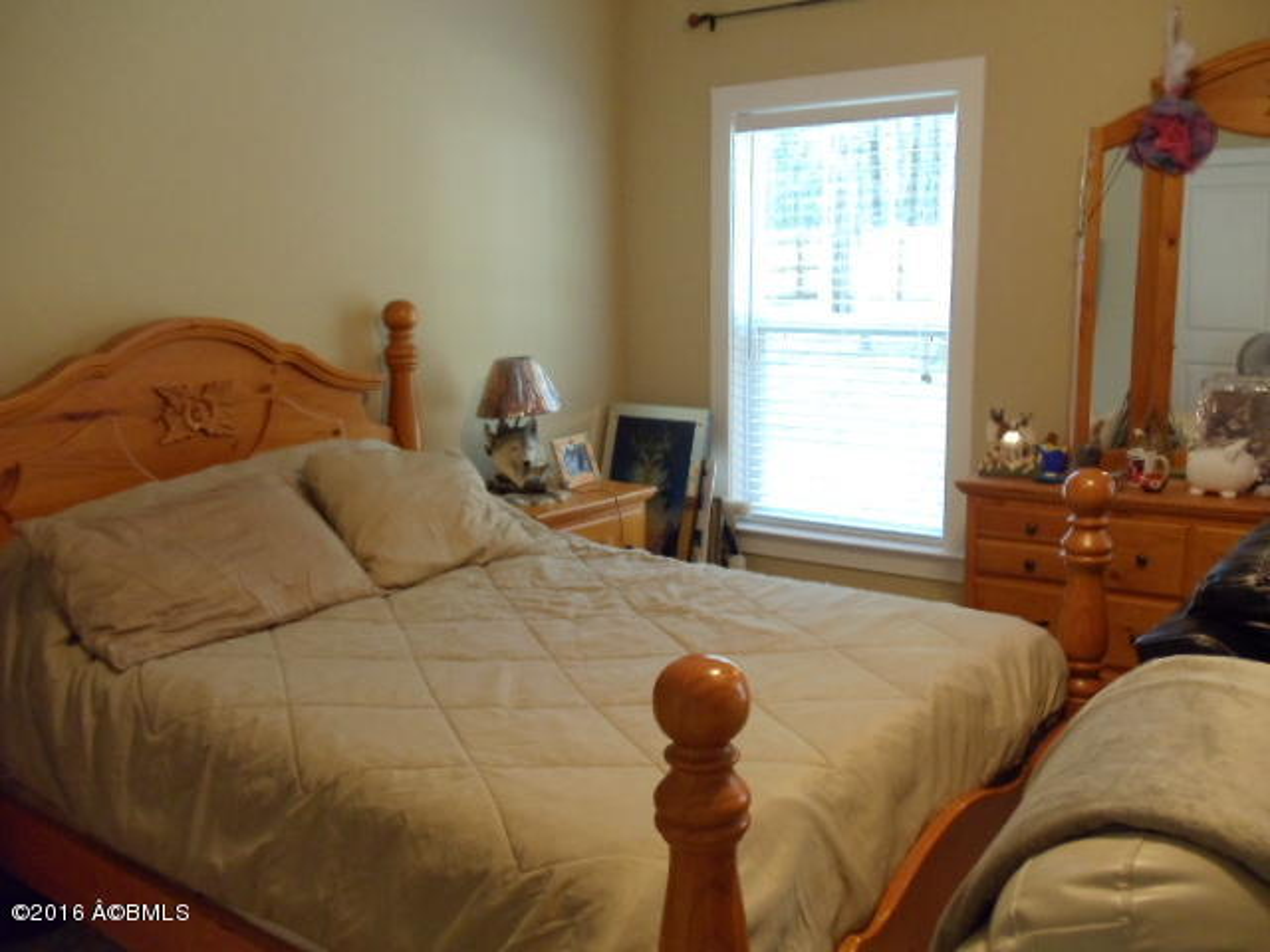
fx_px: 1614
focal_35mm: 44
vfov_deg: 32.9
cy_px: 476
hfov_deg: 42.9
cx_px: 635
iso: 400
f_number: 3.5
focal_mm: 6
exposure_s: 1/15
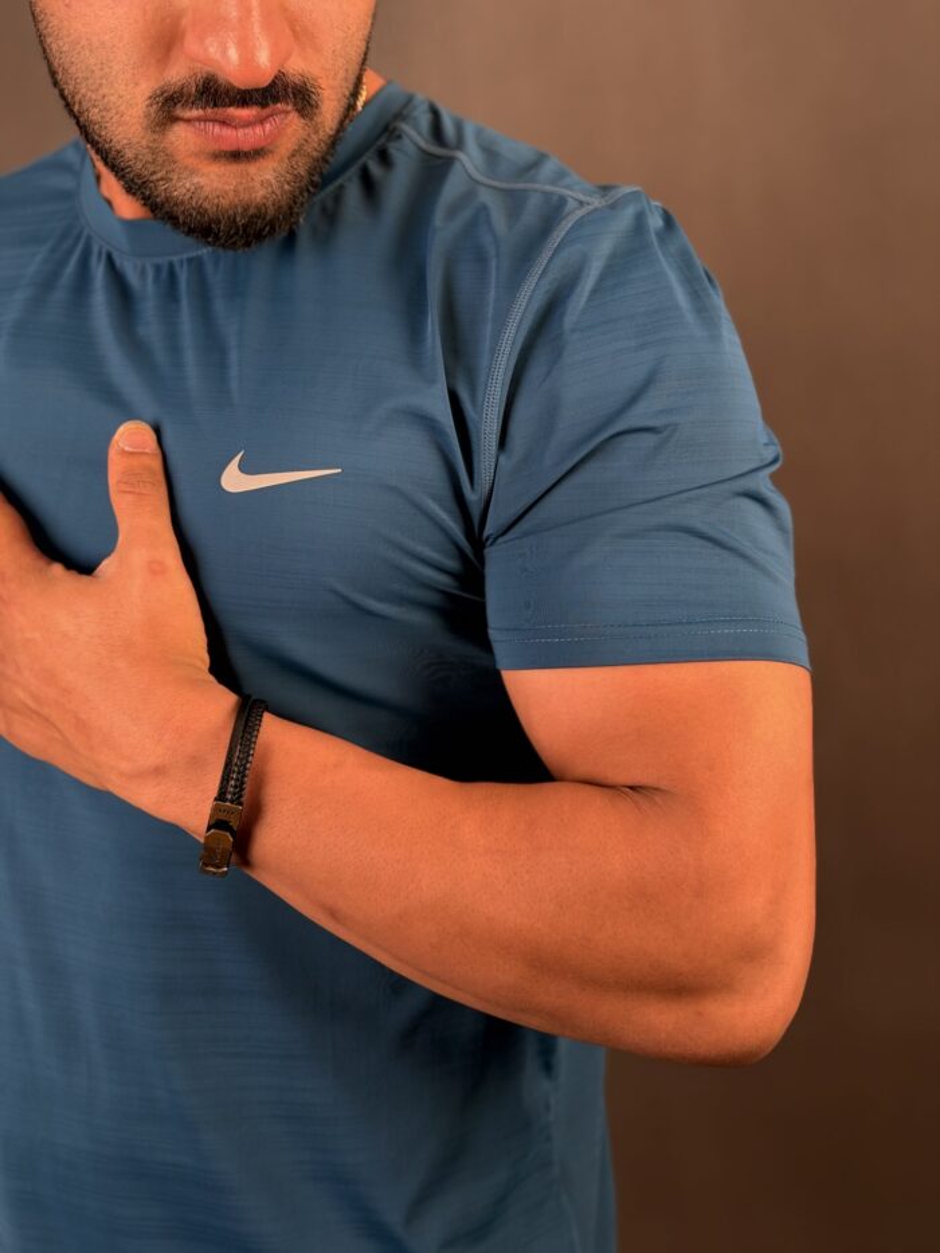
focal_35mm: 48
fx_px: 1738
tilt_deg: -12.4
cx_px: 470
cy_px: 626
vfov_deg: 39.7
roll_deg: -0.2
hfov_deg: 30.3
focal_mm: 6.76
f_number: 1.78
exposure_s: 1/100
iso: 80
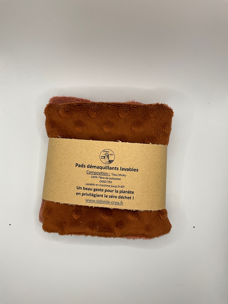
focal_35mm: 29
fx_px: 255
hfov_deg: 48.2
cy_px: 152
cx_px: 114
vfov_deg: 61.7
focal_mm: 3
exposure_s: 1/197
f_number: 1.8
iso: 20
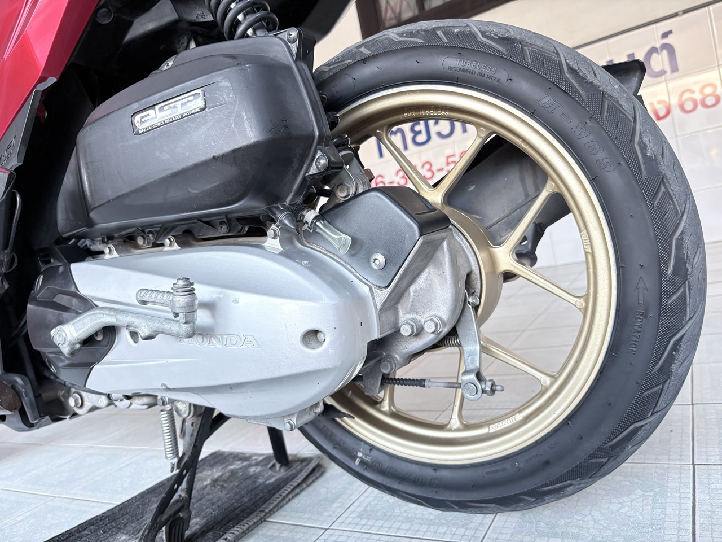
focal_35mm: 26
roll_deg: +11.7
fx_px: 542
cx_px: 361
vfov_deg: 53.1
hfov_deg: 67.3
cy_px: 271
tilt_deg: -2.8
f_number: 1.6
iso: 200
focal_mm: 5.96
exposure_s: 1/60
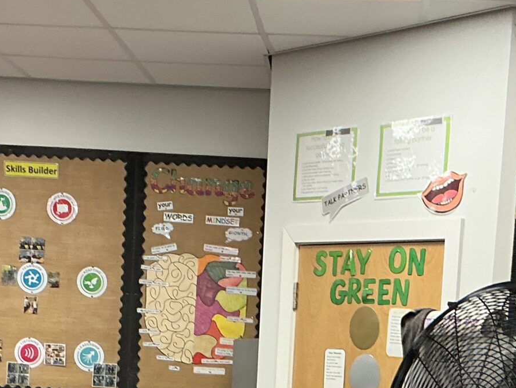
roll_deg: -3.0
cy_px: 467
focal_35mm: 83
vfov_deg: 17.0
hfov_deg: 23.5
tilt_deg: -5.0
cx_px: 283
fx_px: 1238
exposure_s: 1/60
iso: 100
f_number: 1.8
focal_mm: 3
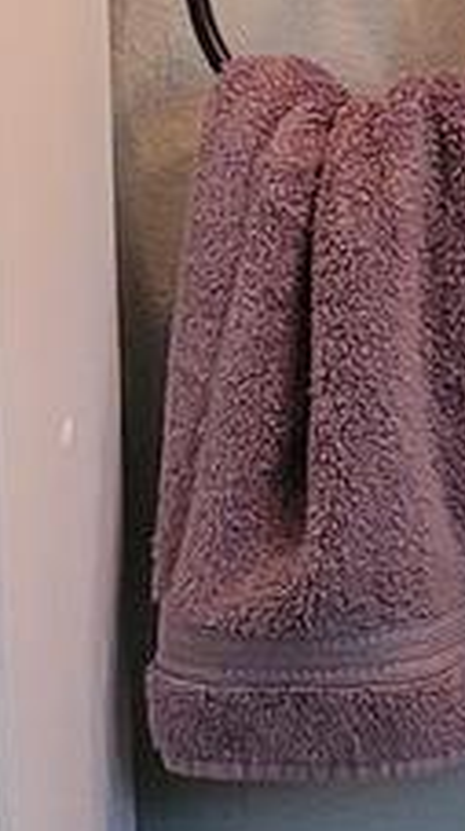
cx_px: 926
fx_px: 4226
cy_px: 406
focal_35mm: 192
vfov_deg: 11.2
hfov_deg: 6.1
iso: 250
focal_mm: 5.4
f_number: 1.8
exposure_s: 1/59
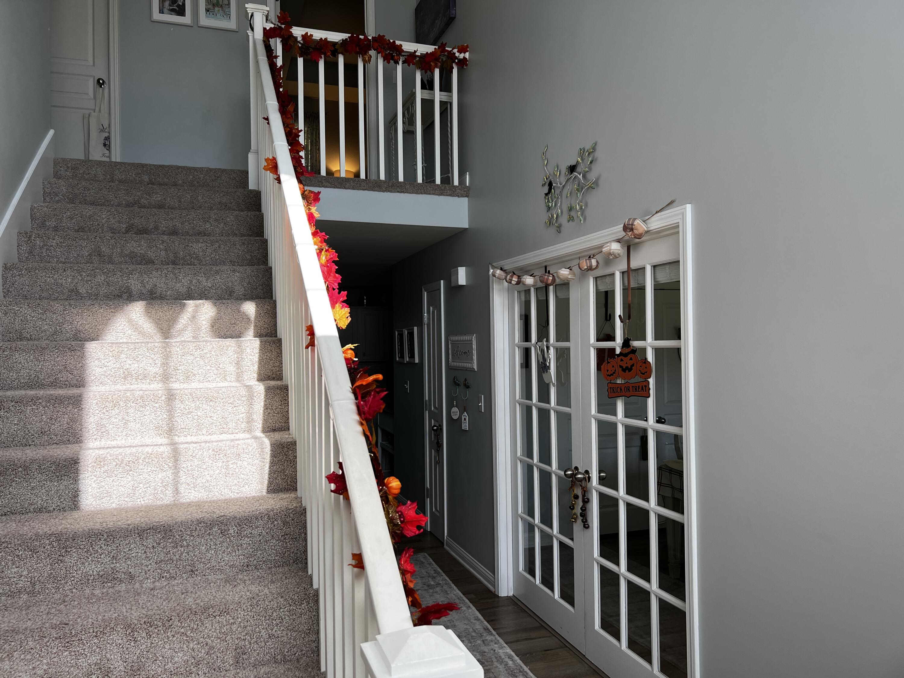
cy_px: 339
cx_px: 452
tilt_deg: -1.2
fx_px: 679
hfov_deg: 67.3
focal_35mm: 26
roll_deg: +1.1
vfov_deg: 53.1
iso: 50
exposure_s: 1/572
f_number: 1.5
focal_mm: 5.7
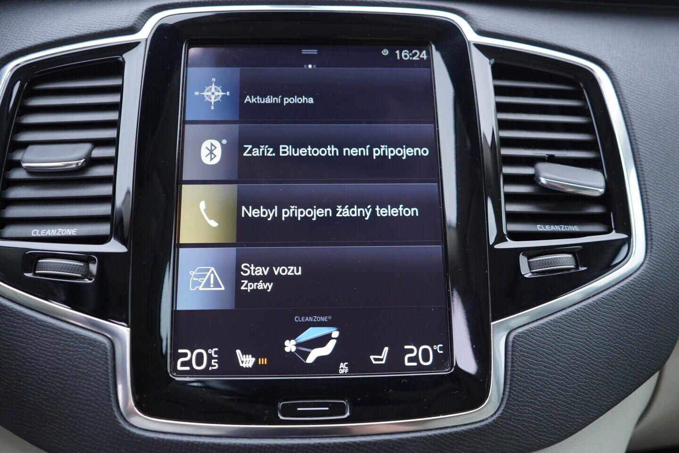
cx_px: 340
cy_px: 226
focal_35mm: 36
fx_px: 679
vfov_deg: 36.9
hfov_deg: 53.1
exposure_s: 1/40
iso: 200
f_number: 2.8
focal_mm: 24
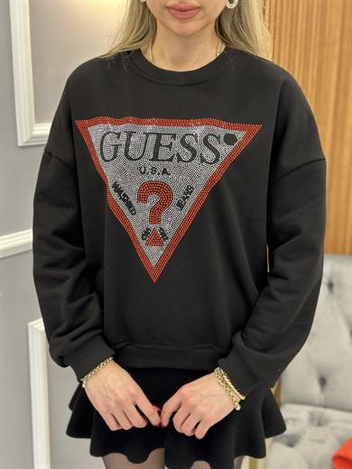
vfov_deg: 39.7
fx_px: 651
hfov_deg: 30.3
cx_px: 176
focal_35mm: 48
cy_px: 234
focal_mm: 6.86
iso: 100
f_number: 1.78
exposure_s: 1/50
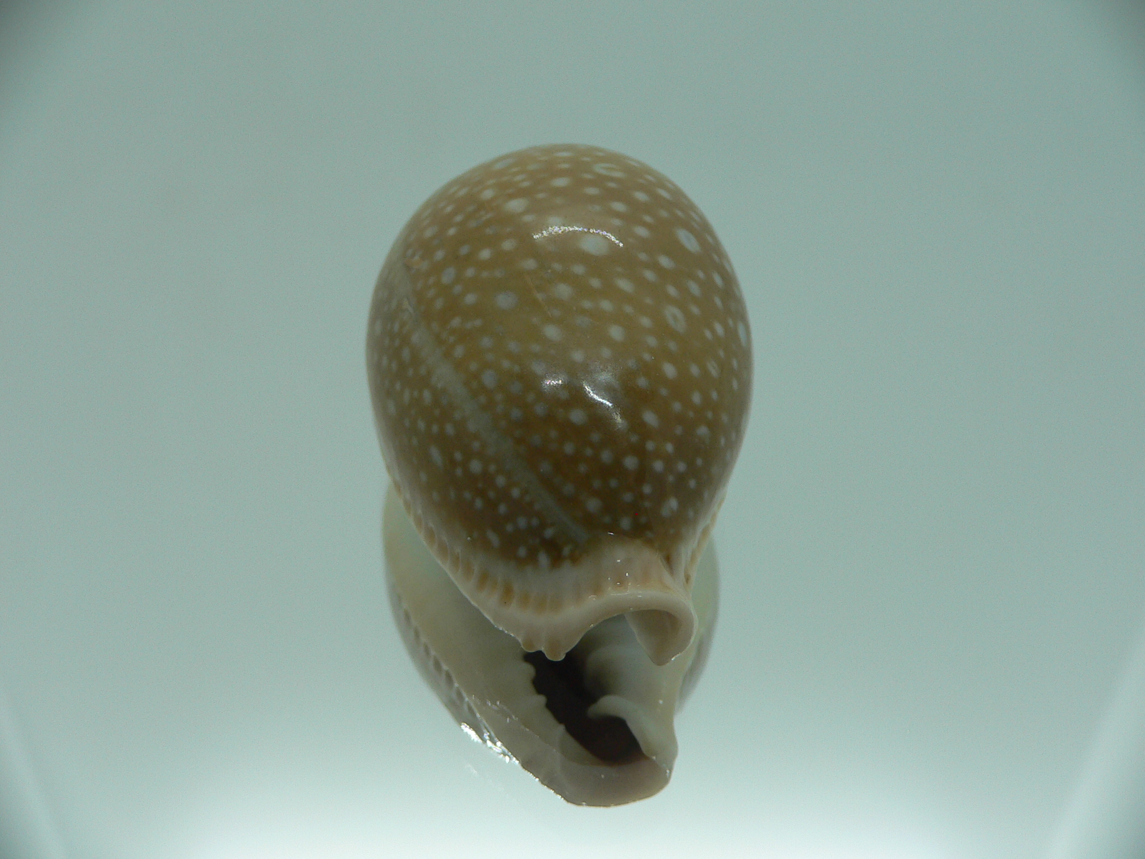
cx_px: 572
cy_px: 430
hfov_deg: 52.6
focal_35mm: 35
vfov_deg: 40.7
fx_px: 1158
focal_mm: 4.6
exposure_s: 1/60
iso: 80
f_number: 2.8
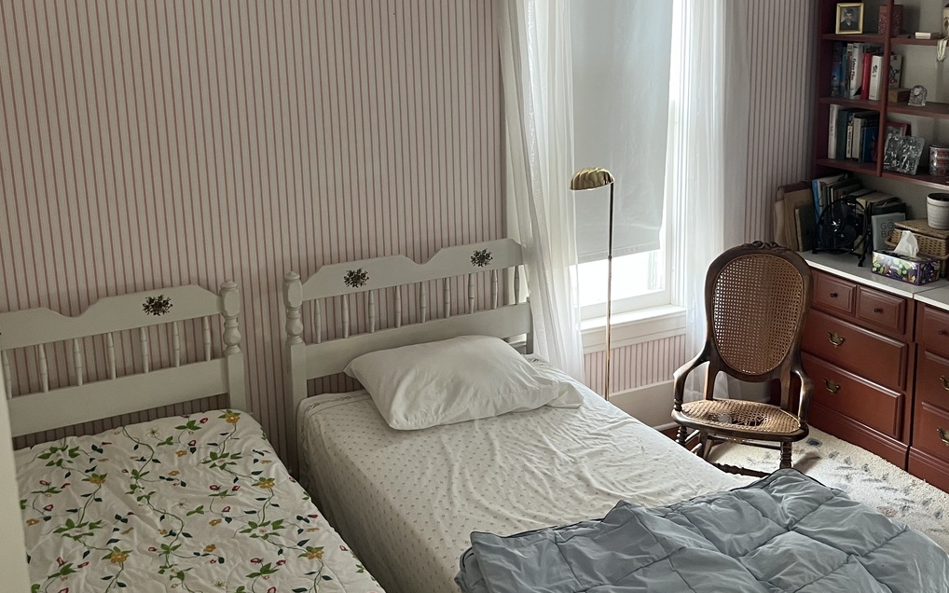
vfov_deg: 32.6
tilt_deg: -13.5
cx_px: 488
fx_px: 1009
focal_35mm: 39
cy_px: 226
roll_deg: +0.4
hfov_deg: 50.4
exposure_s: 1/60
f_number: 1.6
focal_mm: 5.1
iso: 125
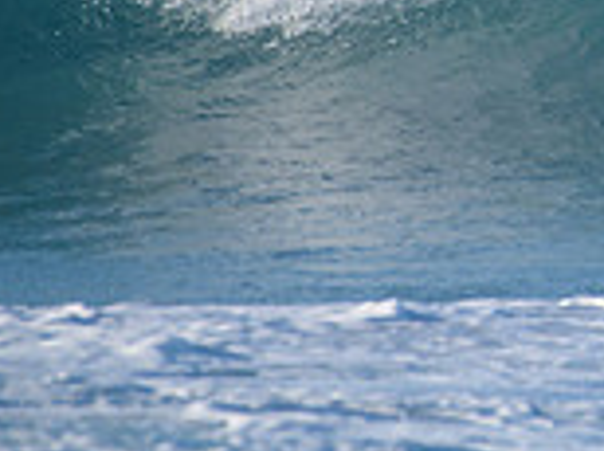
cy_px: -222
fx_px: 34094
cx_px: 1129
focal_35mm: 1957
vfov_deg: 0.8
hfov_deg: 1.0
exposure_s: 1/2000
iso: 360
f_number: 5.6
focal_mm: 500
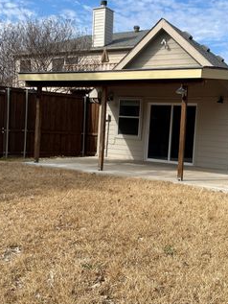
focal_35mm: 41
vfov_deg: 45.7
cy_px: 145
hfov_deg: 35.0
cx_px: 136
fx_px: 360
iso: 32
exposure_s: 1/2882
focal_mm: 4.2
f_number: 1.6
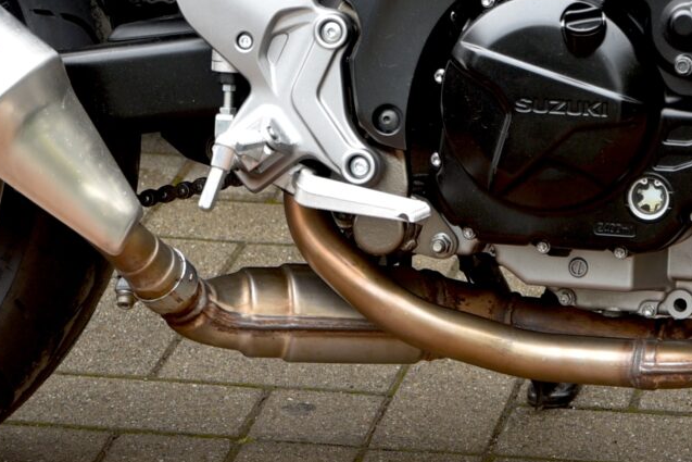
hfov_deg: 10.2
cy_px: -184
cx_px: 664
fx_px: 3864
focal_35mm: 201
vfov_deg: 6.8
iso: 100
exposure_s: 1/60
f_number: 3.5
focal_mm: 50
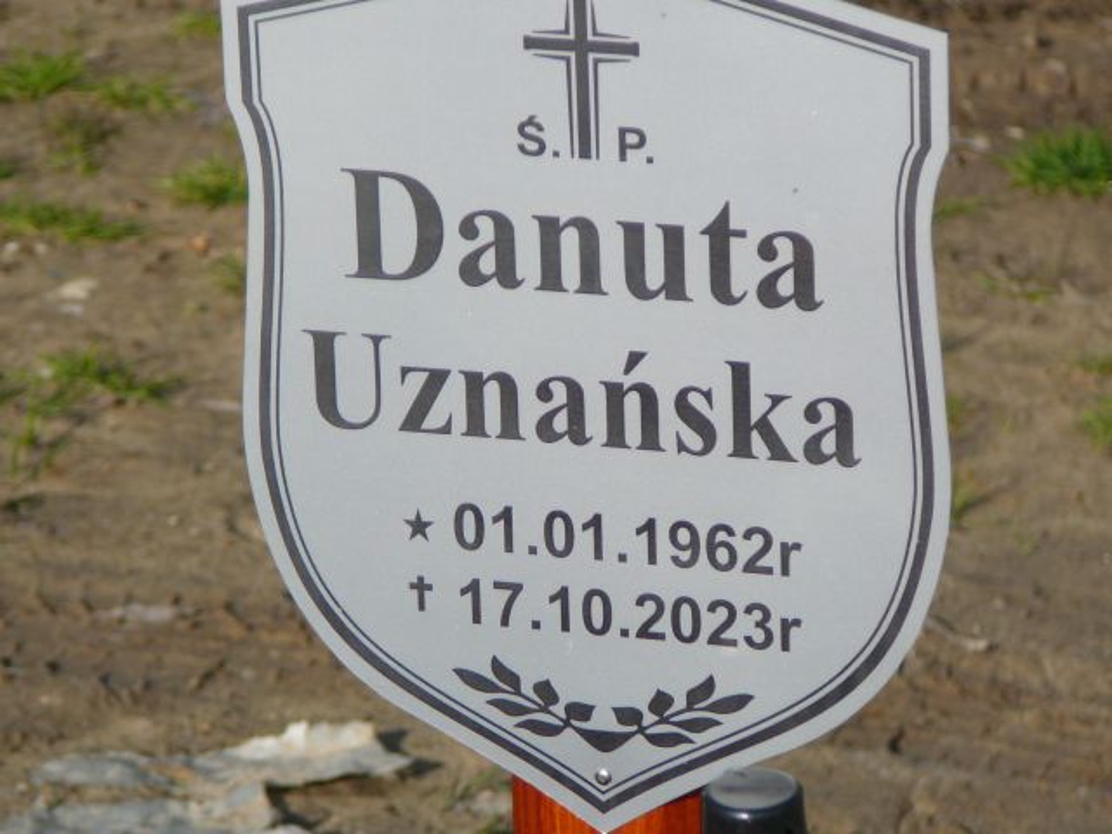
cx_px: 556
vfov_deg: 7.3
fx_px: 6553
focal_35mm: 204
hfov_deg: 9.7
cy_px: 417
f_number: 4.1
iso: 80
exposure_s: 1/1000
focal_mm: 30.3
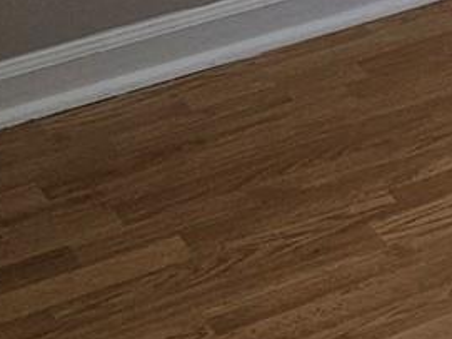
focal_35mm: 174
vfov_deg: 7.7
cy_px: -589
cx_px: 962
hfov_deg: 10.3
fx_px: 2271
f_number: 1.7
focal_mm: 6.3
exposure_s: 1/120
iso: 160
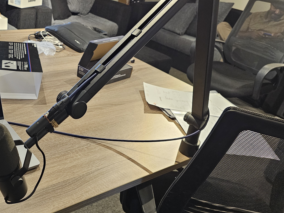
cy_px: 101
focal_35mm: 37
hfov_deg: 47.8
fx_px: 304
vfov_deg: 38.7
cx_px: 63
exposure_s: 1/50
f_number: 1.7
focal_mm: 6.3
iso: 640
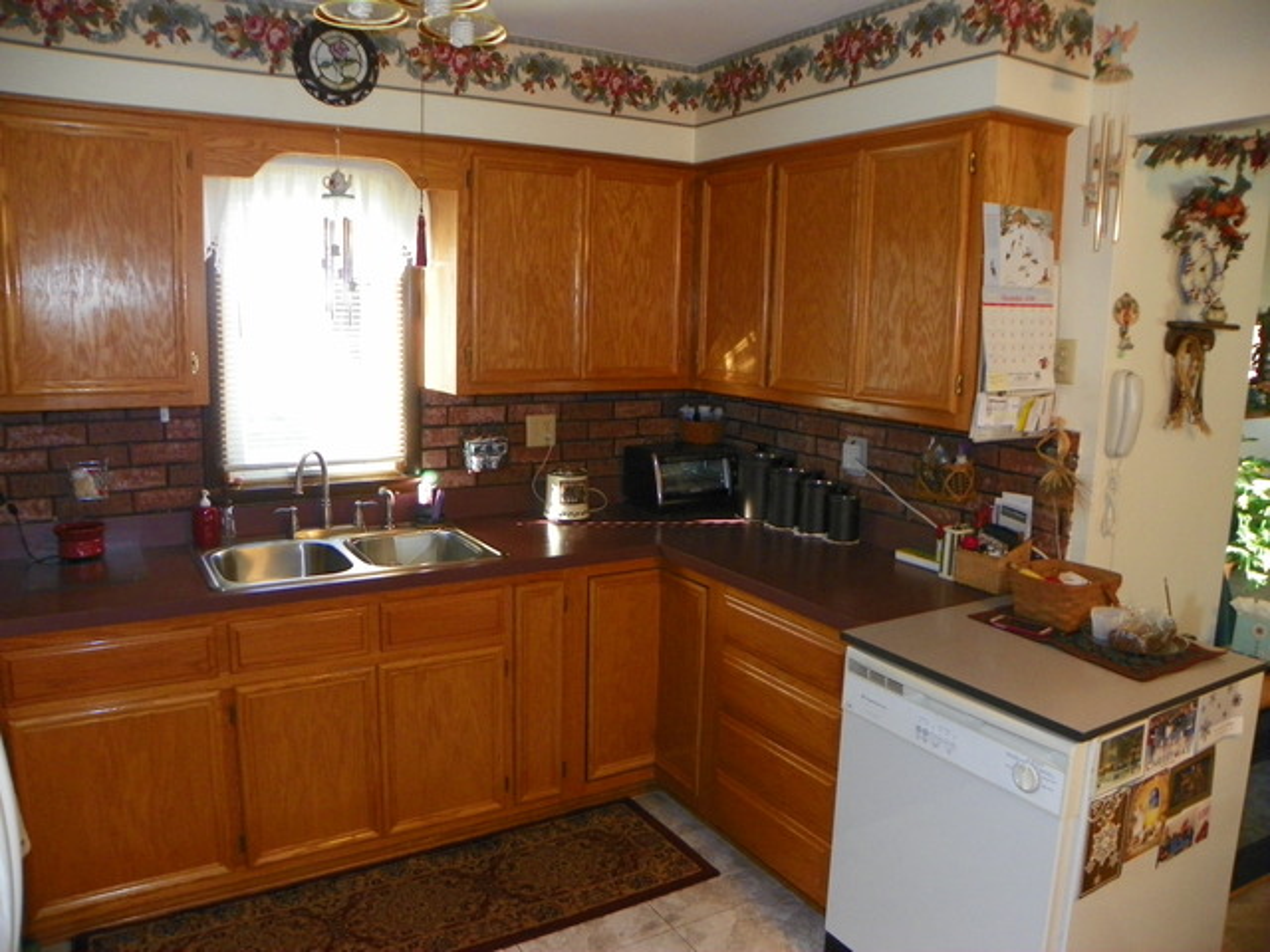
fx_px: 954
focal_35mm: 26
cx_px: 635
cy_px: 476
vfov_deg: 53.1
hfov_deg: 67.3
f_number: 2.8
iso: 200
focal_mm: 4.6
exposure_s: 1/30
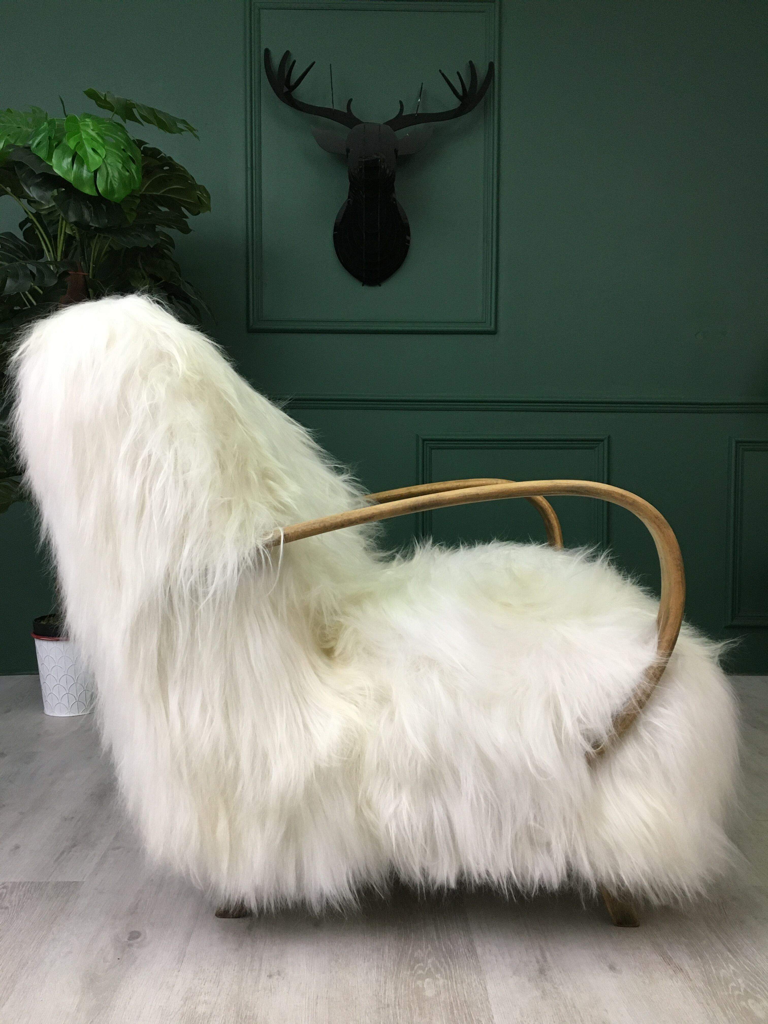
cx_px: 384
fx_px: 858
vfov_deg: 61.7
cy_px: 512
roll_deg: -0.5
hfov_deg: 48.2
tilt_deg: -2.2
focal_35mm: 29
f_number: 2.2
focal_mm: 4.15
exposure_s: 1/33
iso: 160
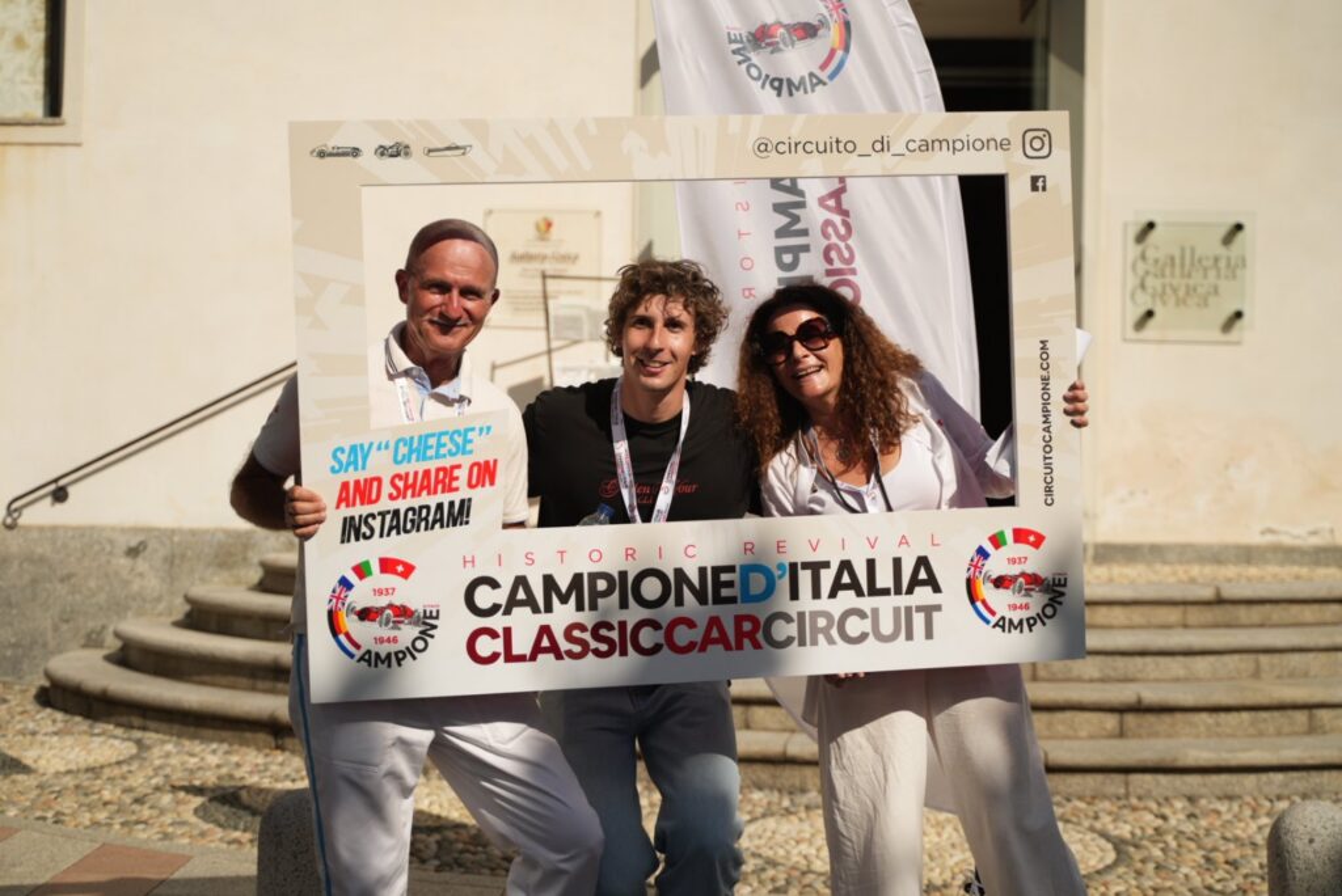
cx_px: 671
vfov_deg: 26.0
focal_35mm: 52
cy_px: 448
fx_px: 1939
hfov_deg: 38.2
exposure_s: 1/320
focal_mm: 52
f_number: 2.8
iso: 160
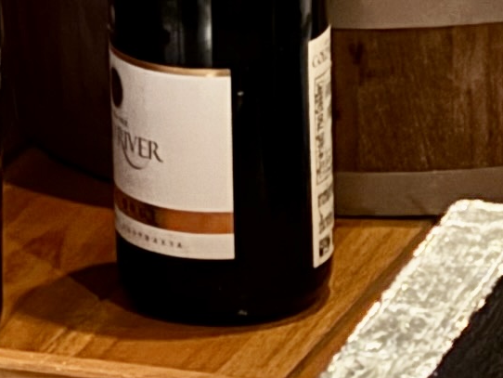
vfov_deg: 4.2
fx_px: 5190
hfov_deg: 5.5
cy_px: 171
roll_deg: +0.3
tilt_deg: -21.1
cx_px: 137
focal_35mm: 357
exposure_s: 1/9
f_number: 1.78
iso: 500
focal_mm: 6.86
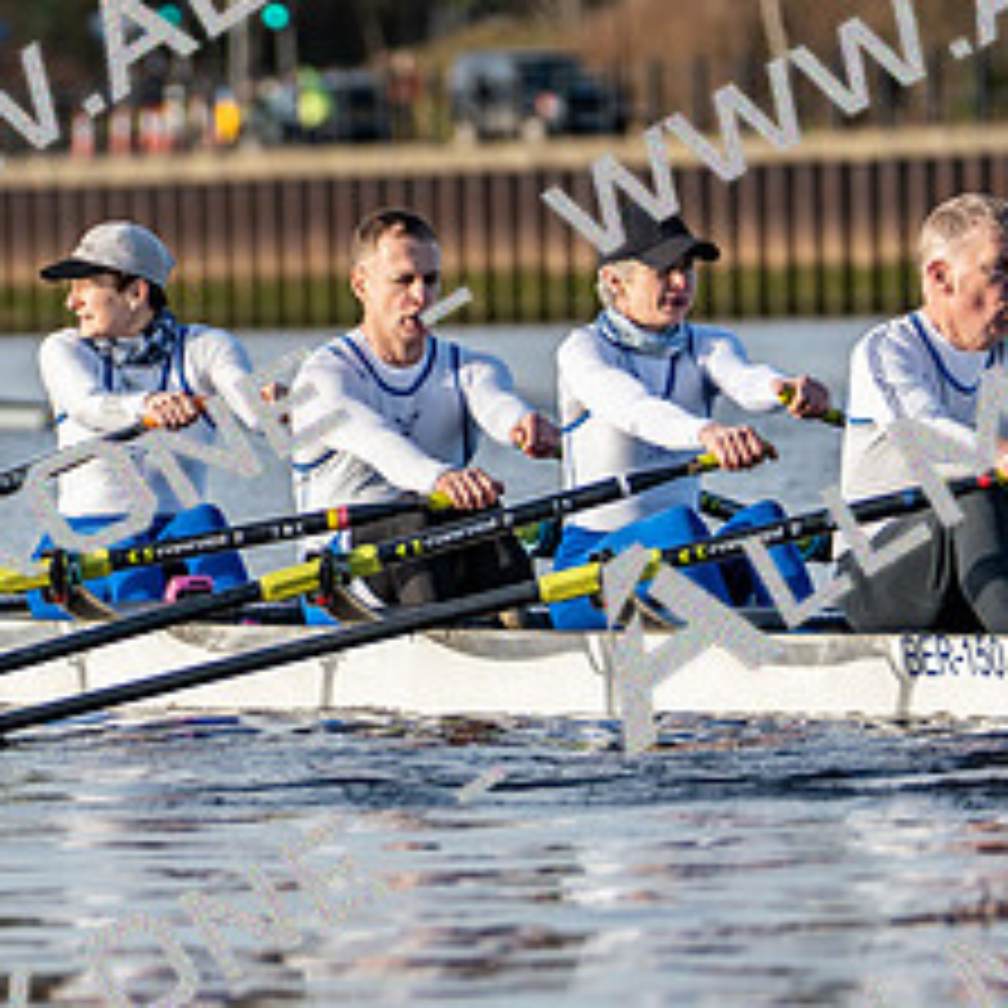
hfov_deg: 2.6
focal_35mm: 679
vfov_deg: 2.6
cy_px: 331
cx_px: 216
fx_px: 22370
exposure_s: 1/2000
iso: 640
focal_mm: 309
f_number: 6.3
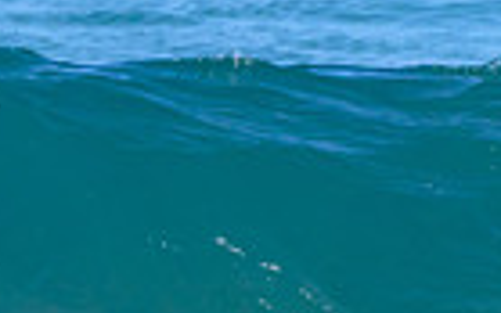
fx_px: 37714
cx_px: -475
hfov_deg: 0.8
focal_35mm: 2761
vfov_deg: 0.5
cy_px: 329
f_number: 11
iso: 1600
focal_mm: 600
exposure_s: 1/2000
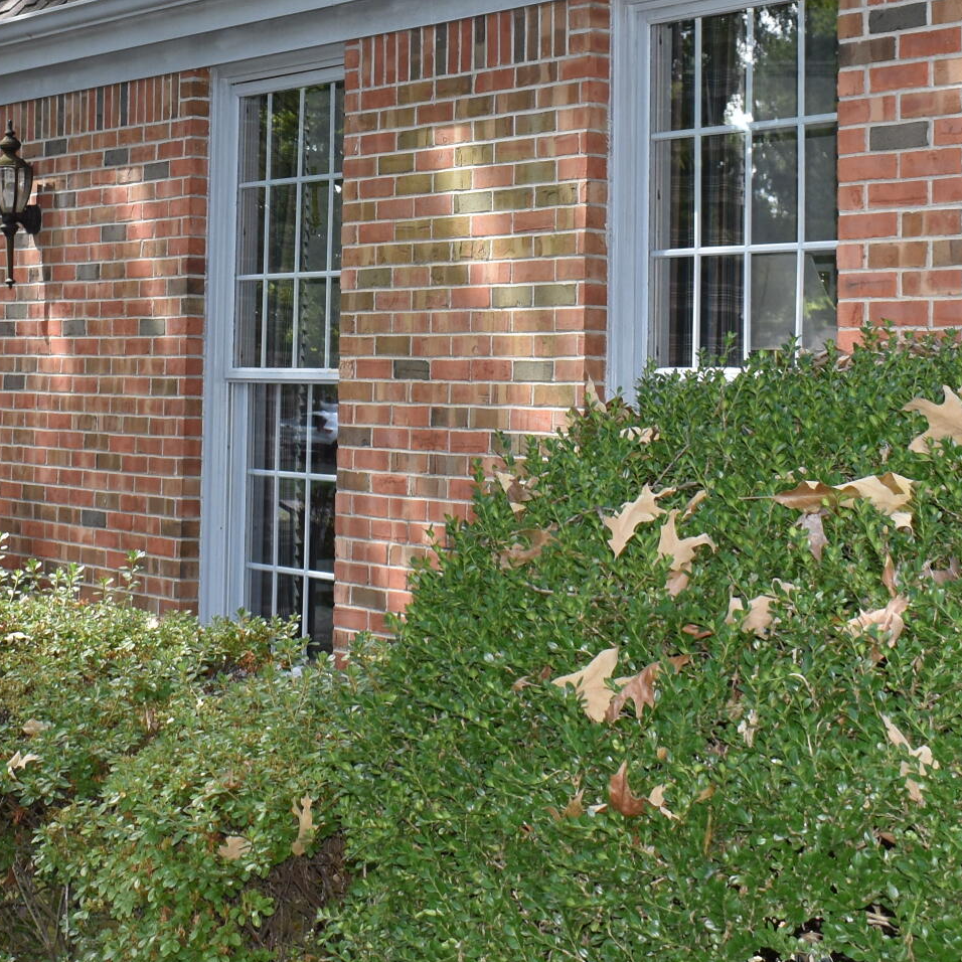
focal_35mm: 88
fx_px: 2767
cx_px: 289
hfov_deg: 19.6
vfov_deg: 19.4
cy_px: 104
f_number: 5.6
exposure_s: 1/125
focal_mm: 22
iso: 250
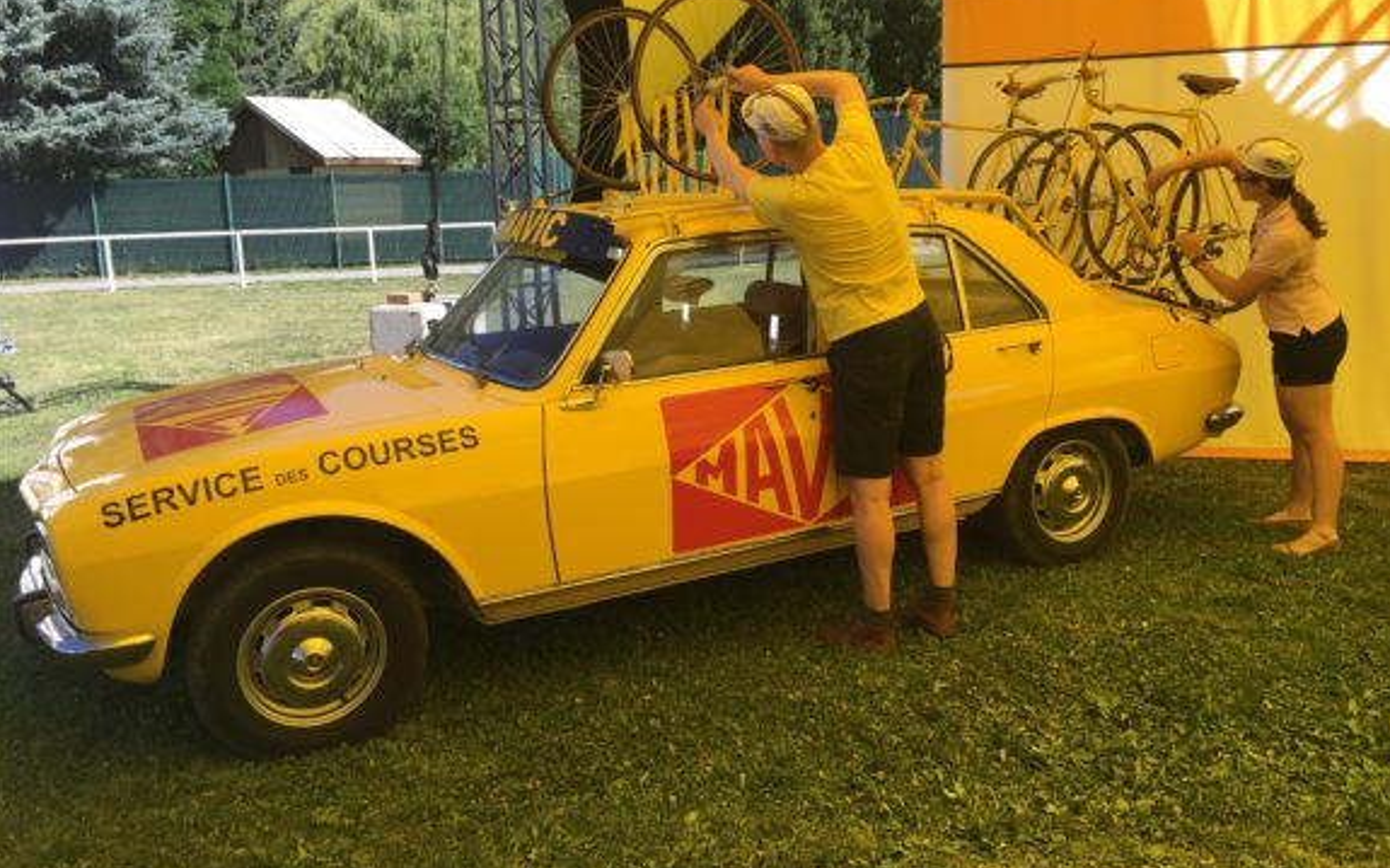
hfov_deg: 61.3
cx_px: 699
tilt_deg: -10.3
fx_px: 1174
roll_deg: +2.3
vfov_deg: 40.5
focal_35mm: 31
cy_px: 376
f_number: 2.2
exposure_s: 1/569
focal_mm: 4.15
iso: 25
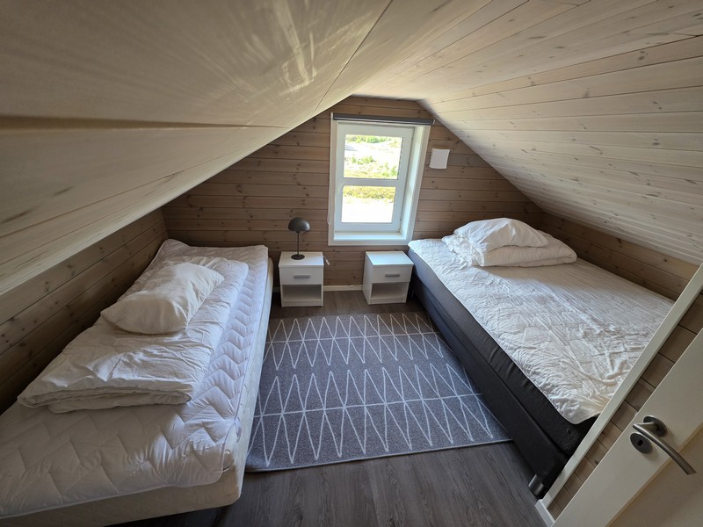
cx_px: 352
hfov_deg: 106.2
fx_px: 264
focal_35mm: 13
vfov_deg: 89.9
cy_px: 264
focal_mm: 2.2
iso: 160
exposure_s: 1/100
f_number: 1.9
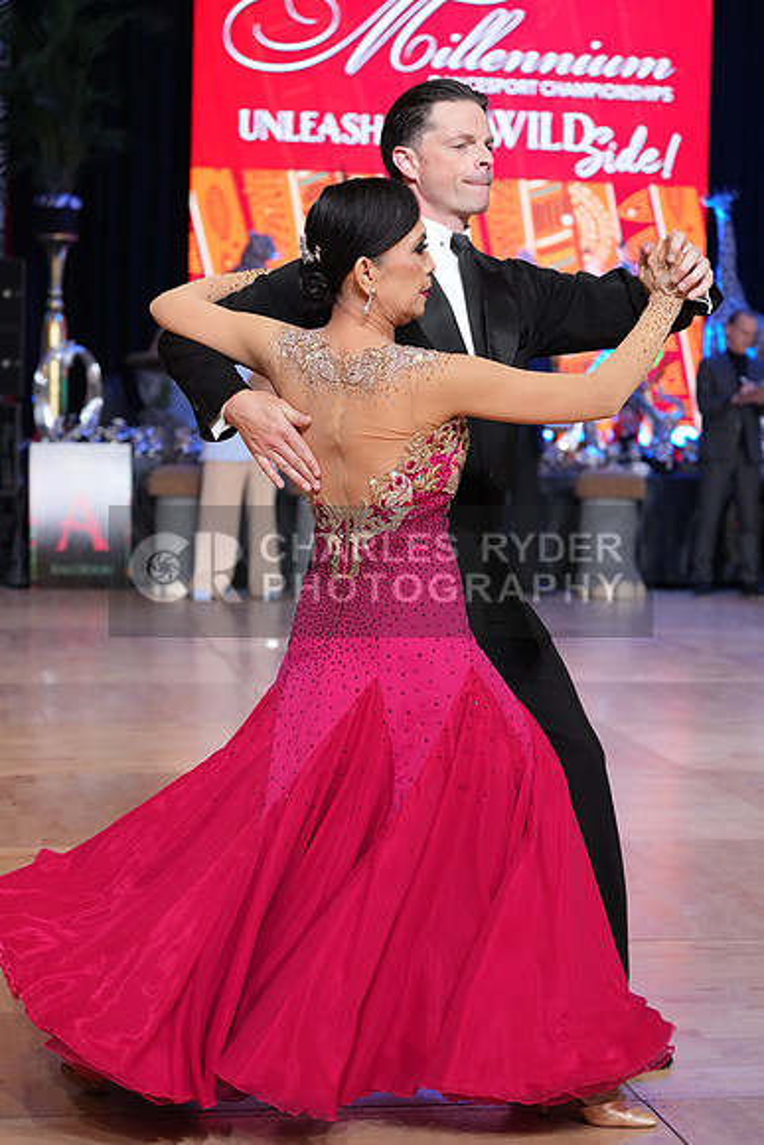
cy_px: 572
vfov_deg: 28.8
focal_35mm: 70
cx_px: 382
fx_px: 2227
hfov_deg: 19.5
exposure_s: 1/250
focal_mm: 70
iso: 3200
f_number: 4
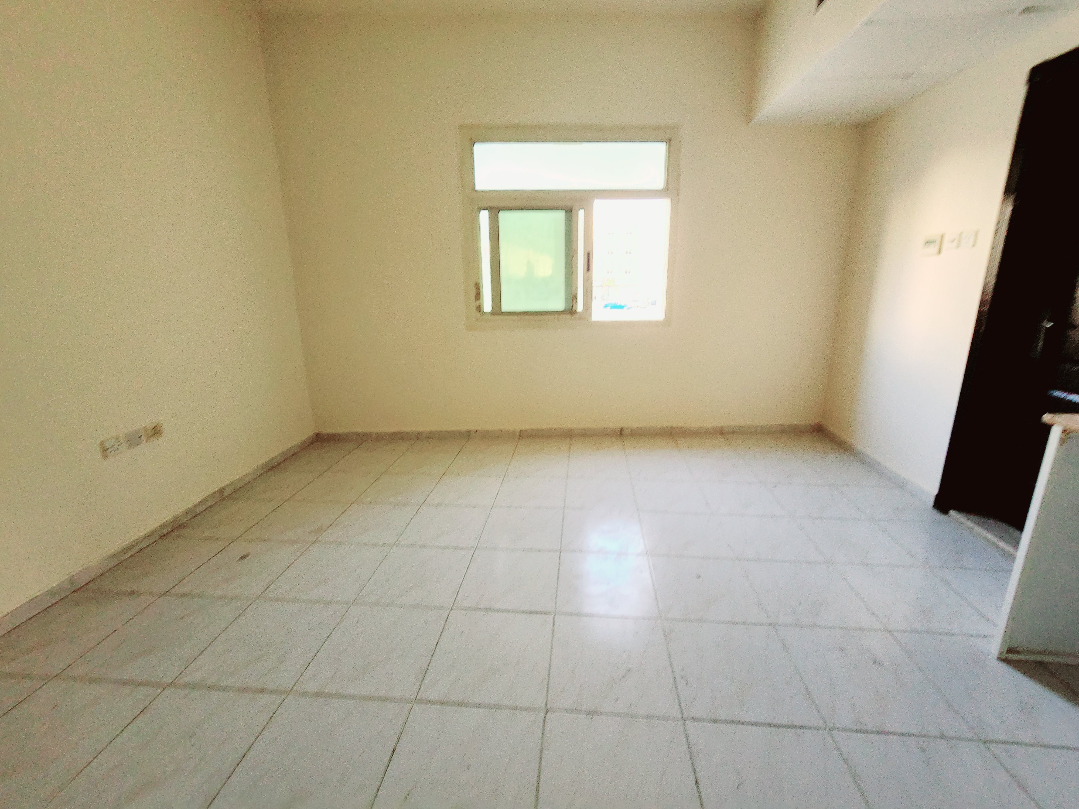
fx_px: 405
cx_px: 540
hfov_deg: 106.2
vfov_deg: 89.9
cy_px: 404
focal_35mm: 13
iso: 200
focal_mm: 2.2
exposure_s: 1/60
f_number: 2.2
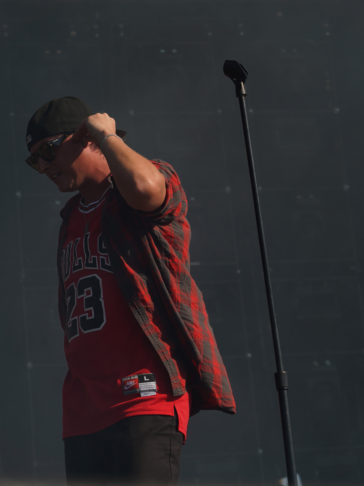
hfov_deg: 9.8
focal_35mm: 152
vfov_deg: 13.0
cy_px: 242
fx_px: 2131
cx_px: 207
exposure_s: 1/500
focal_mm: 105
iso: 100
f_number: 8
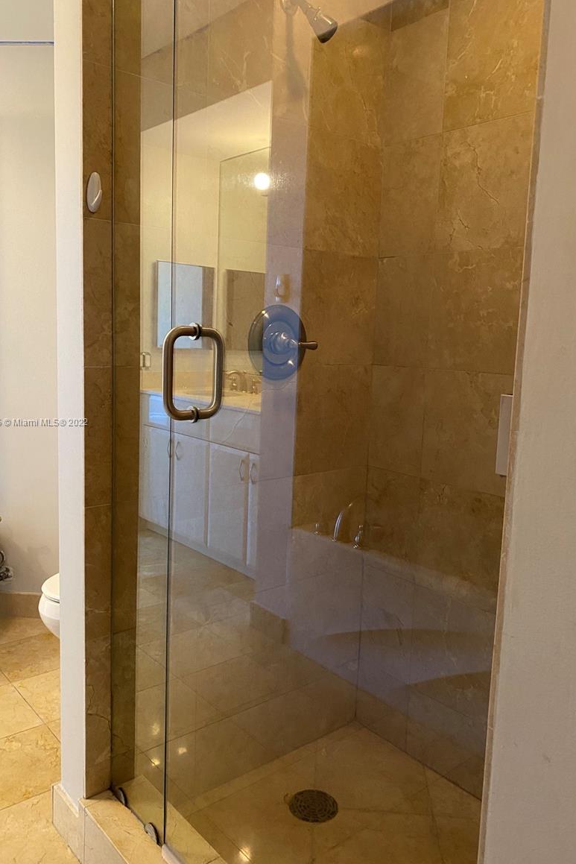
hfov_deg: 46.4
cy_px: 423
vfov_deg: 65.5
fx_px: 672
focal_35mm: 28
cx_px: 287
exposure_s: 1/60
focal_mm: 4.25
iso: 320
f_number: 1.8
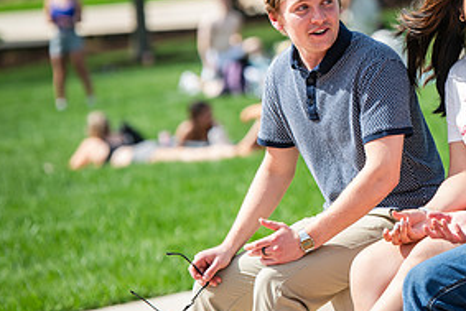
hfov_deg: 6.3
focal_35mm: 328
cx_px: 469
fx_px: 4248
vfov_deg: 4.2
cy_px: 35
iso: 125
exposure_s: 1/500
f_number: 4
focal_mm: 160
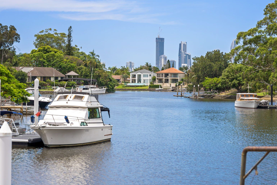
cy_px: 78
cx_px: 157
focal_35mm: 110
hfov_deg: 18.6
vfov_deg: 12.4
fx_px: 846
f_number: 3.2
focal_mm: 85
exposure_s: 1/1600
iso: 50
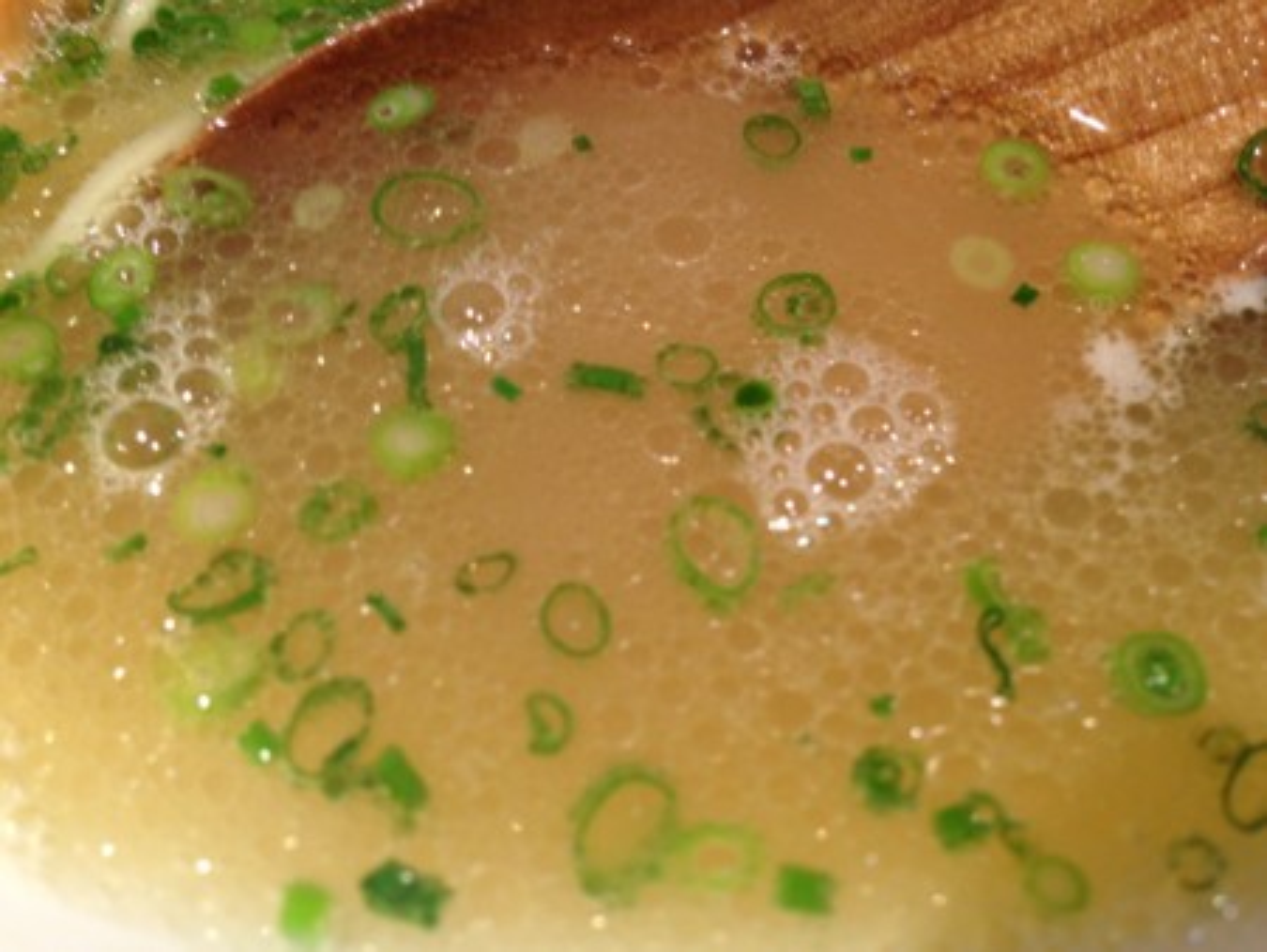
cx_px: 634
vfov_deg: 43.0
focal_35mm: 33
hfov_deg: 55.3
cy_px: 476
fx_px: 1208
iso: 50
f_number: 2.4
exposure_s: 1/20
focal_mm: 4.12
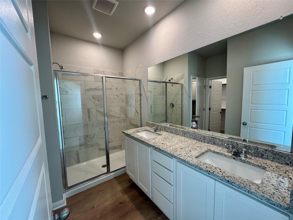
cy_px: 110
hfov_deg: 102.1
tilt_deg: -5.4
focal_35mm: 14
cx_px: 146
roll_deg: +1.6
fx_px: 119
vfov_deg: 85.7
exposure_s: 1/120
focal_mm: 2.22
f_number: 2.2
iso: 200
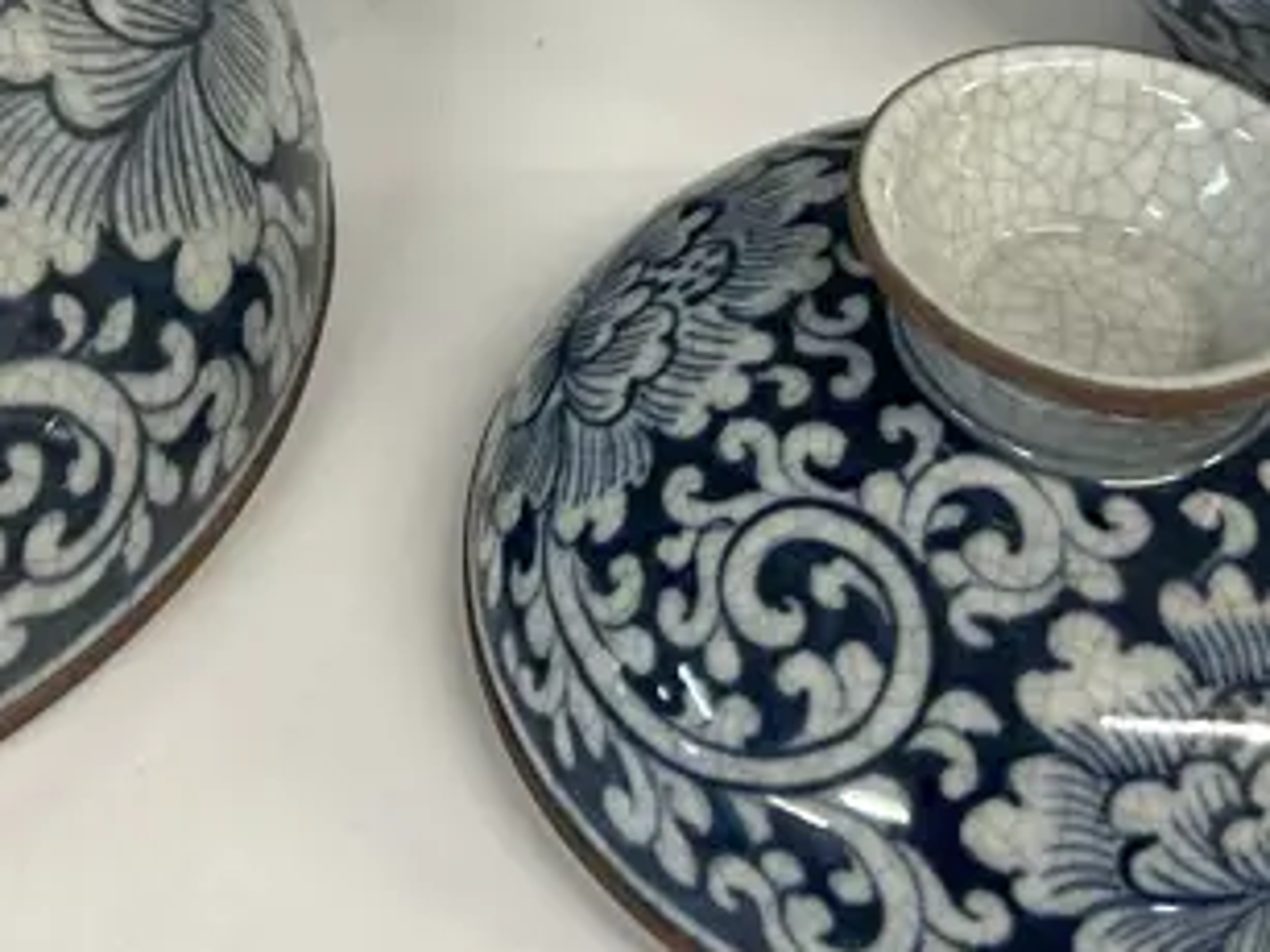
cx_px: 463
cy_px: -153
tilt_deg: -34.7
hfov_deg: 24.3
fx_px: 2934
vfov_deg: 17.6
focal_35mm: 80
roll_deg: -1.2
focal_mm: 6.86
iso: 125
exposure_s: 1/50
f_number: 1.78
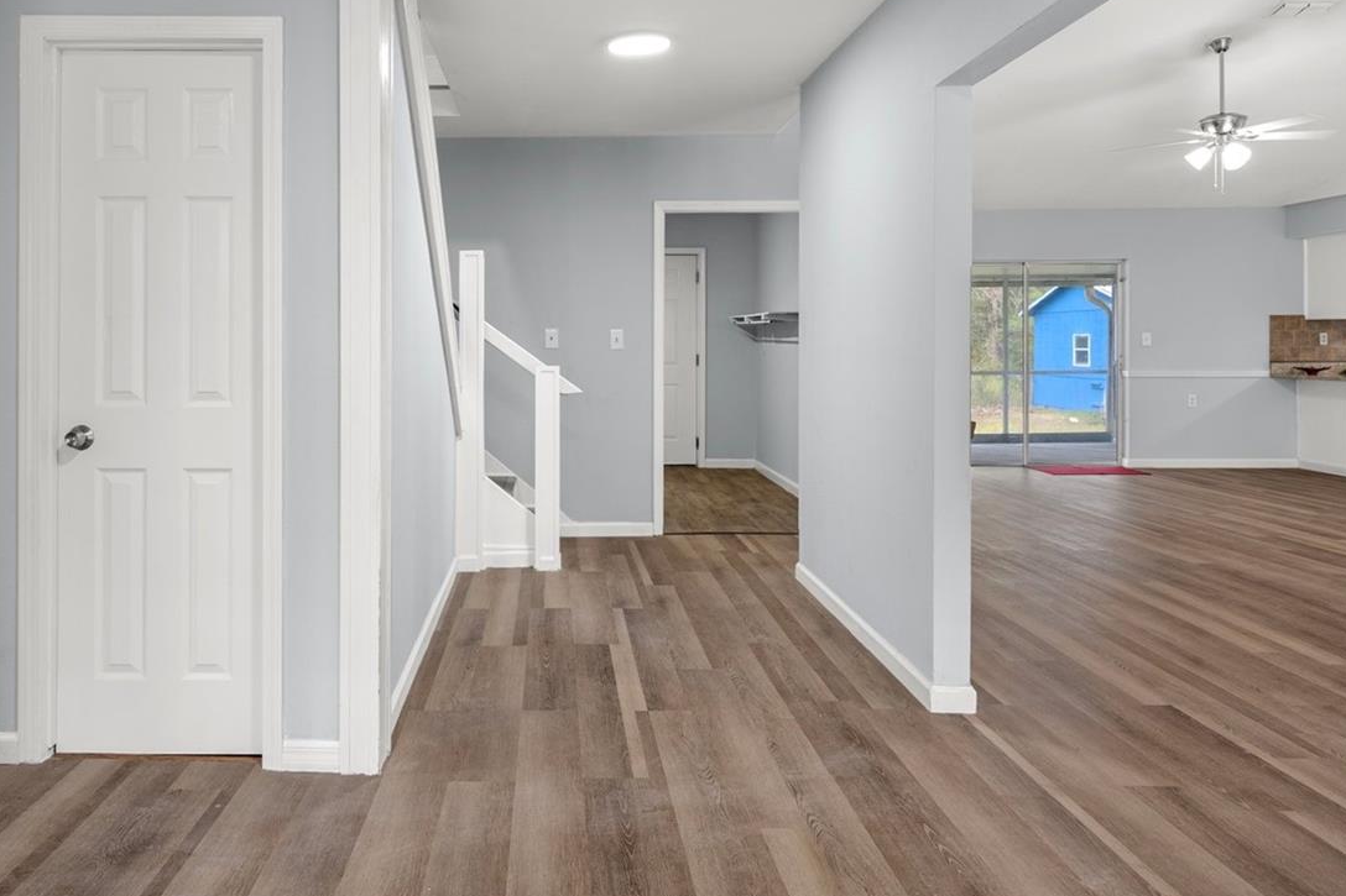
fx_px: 935
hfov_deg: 70.7
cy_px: 367
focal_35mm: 25
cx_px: 529
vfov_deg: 51.0
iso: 320
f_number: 8
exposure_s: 2.5
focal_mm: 17
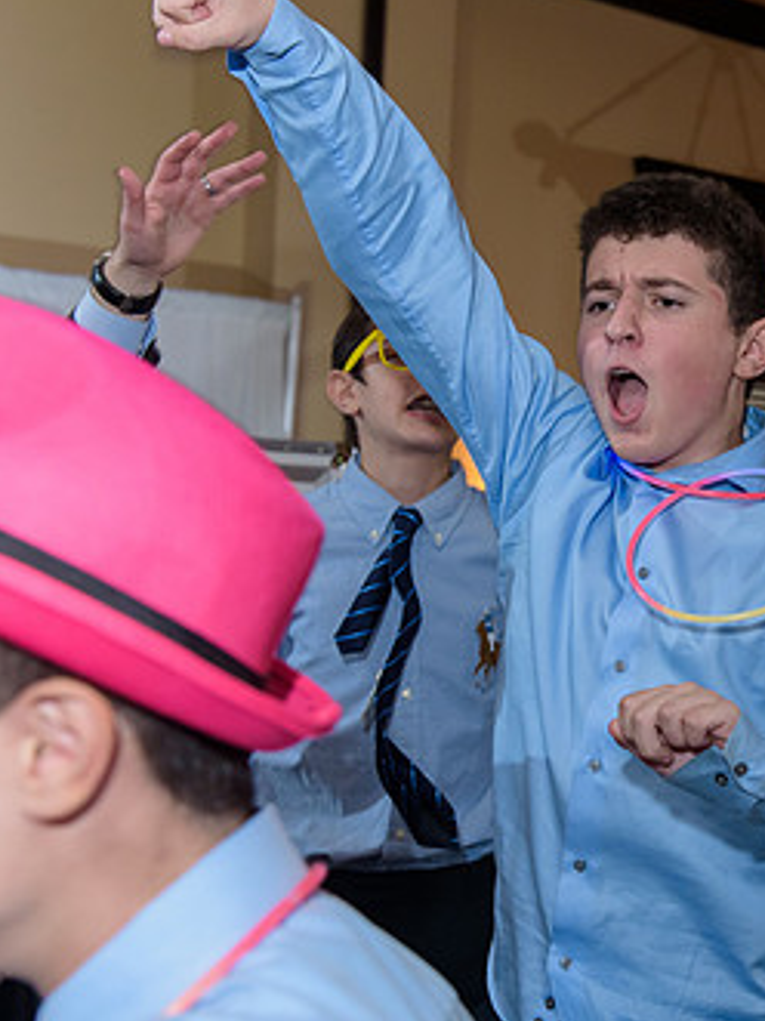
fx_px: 1740
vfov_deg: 32.7
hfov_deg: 23.8
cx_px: 759
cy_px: 581
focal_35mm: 59
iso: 1600
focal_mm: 35
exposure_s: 1/125
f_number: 3.2
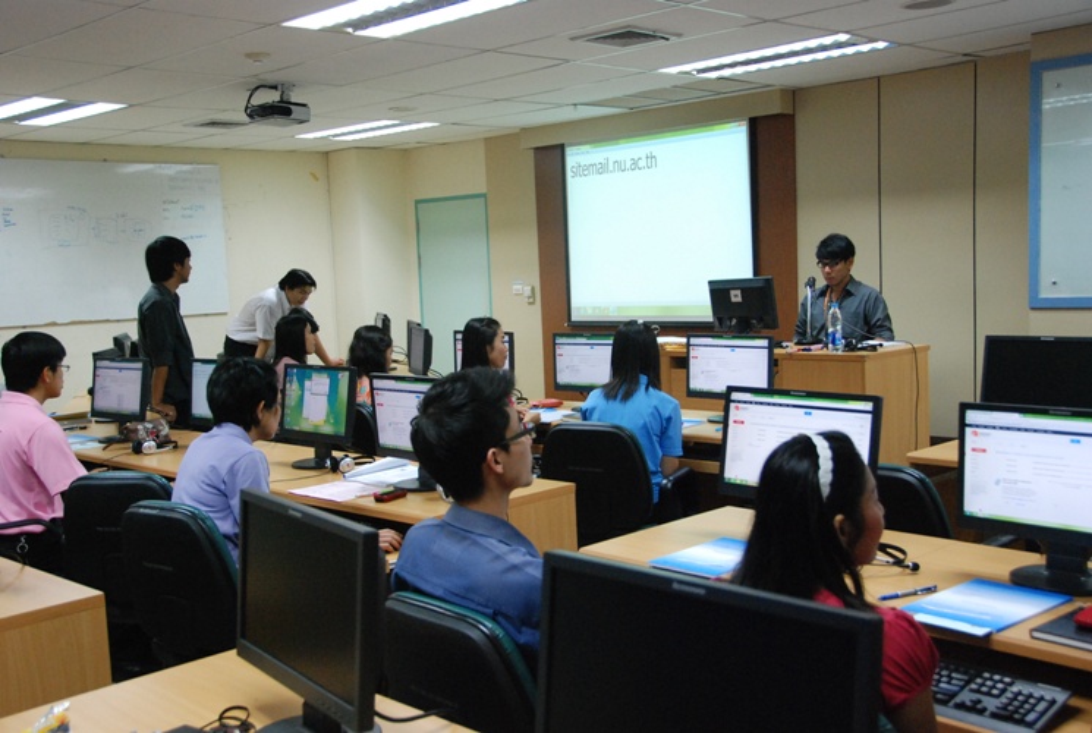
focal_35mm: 39
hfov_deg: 49.5
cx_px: 546
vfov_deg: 34.4
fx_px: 1185
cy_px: 366
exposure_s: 1/80
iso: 1250
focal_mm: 26
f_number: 4.5
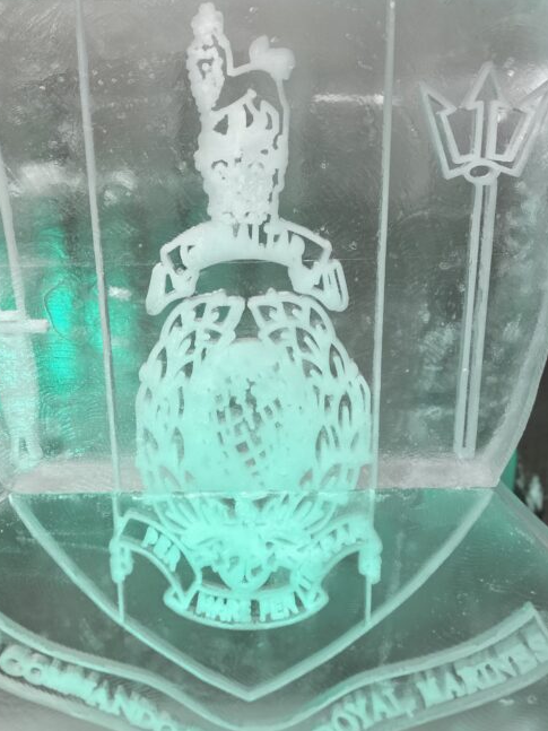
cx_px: 238
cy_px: 412
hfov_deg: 37.6
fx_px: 802
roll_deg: +1.2
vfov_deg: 48.9
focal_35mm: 38
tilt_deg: -18.8
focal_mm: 6.86
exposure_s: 1/100
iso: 64
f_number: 1.78
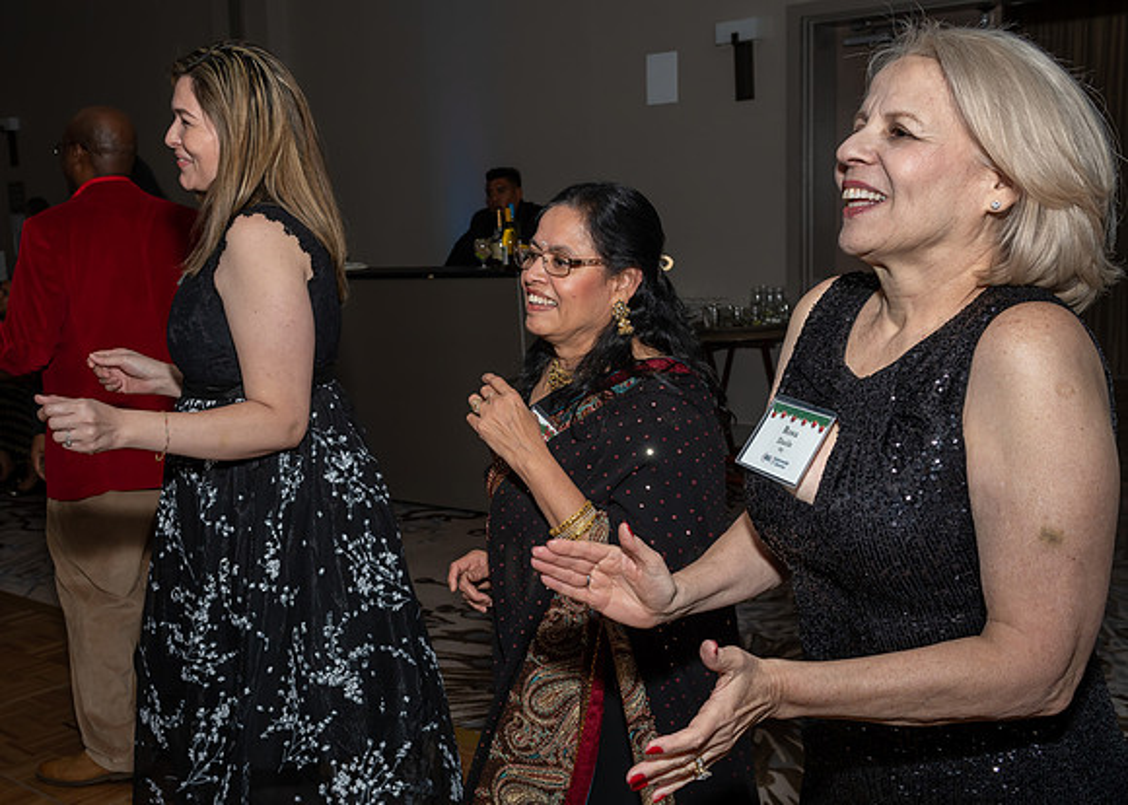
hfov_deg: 46.2
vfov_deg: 34.0
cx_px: 469
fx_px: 1317
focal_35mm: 41
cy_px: 423
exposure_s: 1/250
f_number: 6.3
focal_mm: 24
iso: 400
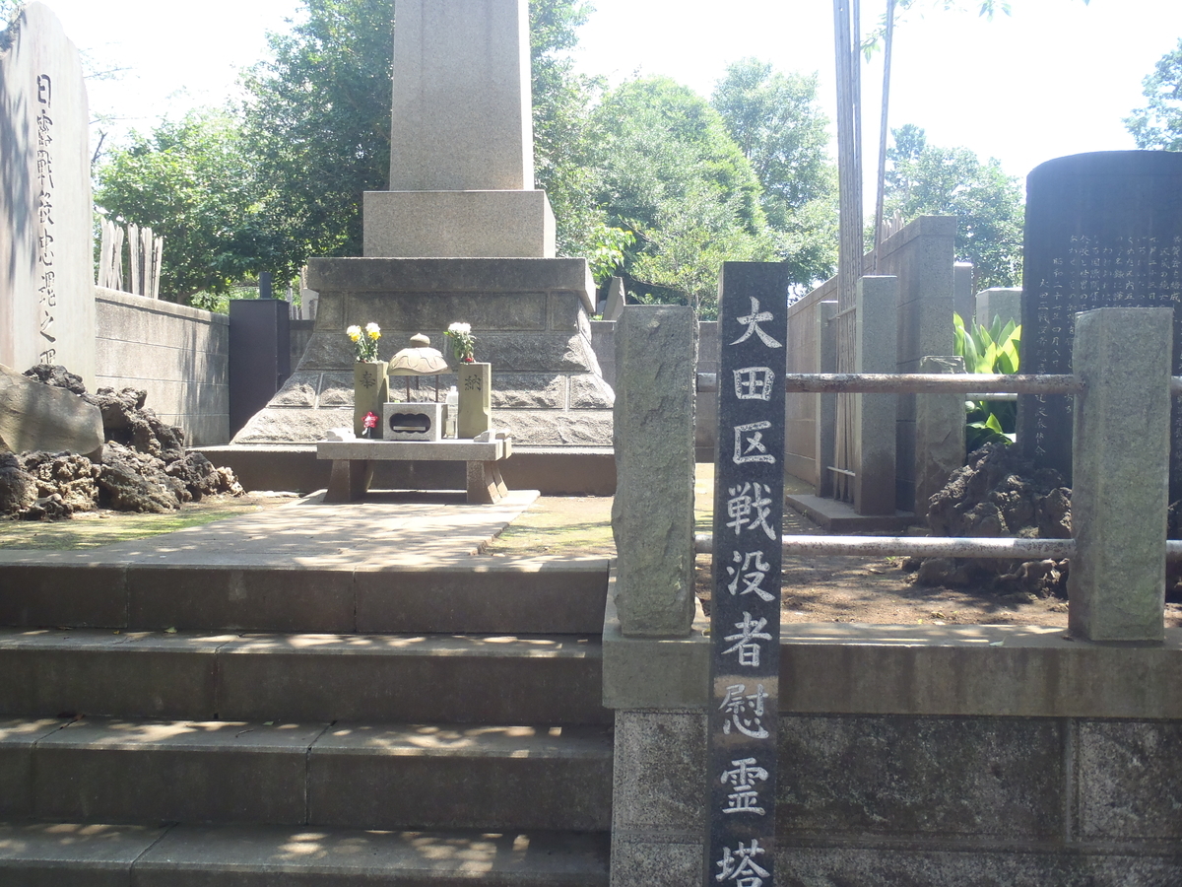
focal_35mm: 34
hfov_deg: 54.0
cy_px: 444
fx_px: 1161
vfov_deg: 41.8
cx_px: 591
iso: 100
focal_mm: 6.07
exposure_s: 1/60
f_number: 4.4
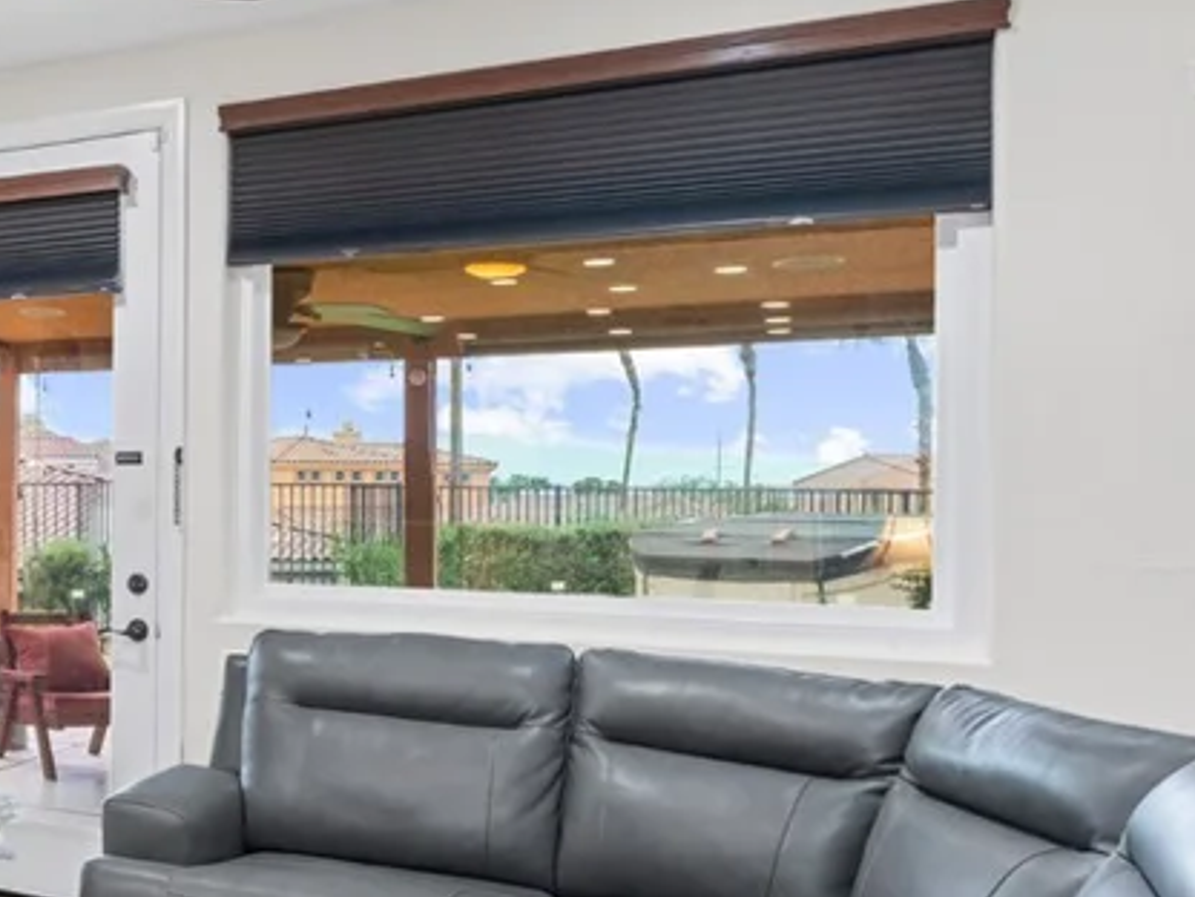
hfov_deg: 34.1
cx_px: -230
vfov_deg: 32.2
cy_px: 499
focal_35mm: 45
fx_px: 1553
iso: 400
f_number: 8
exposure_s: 1/100
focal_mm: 19
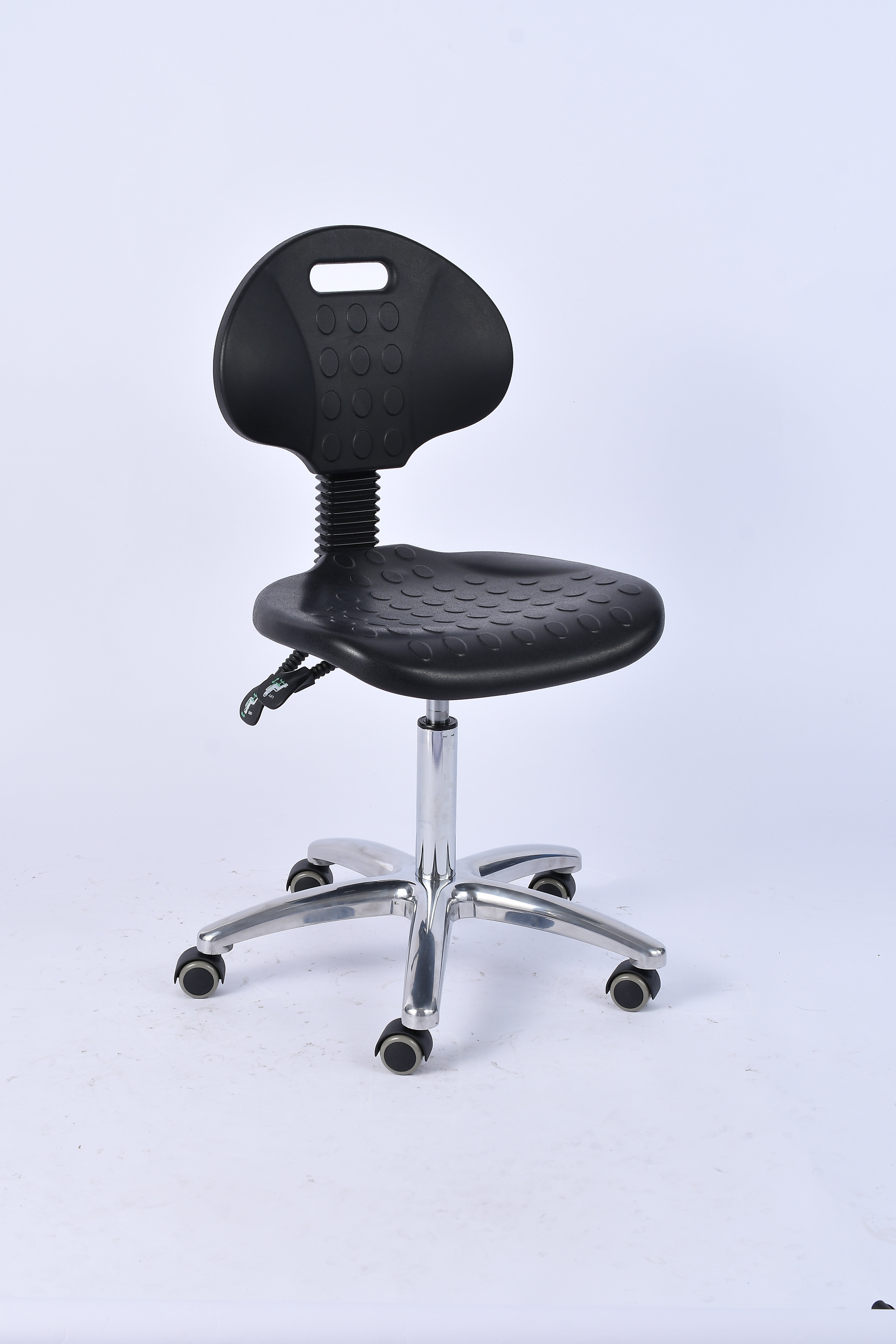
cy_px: 672
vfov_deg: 33.4
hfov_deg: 22.6
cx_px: 448
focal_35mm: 60
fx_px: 2240
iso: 125
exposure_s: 1/125
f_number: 9
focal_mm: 40
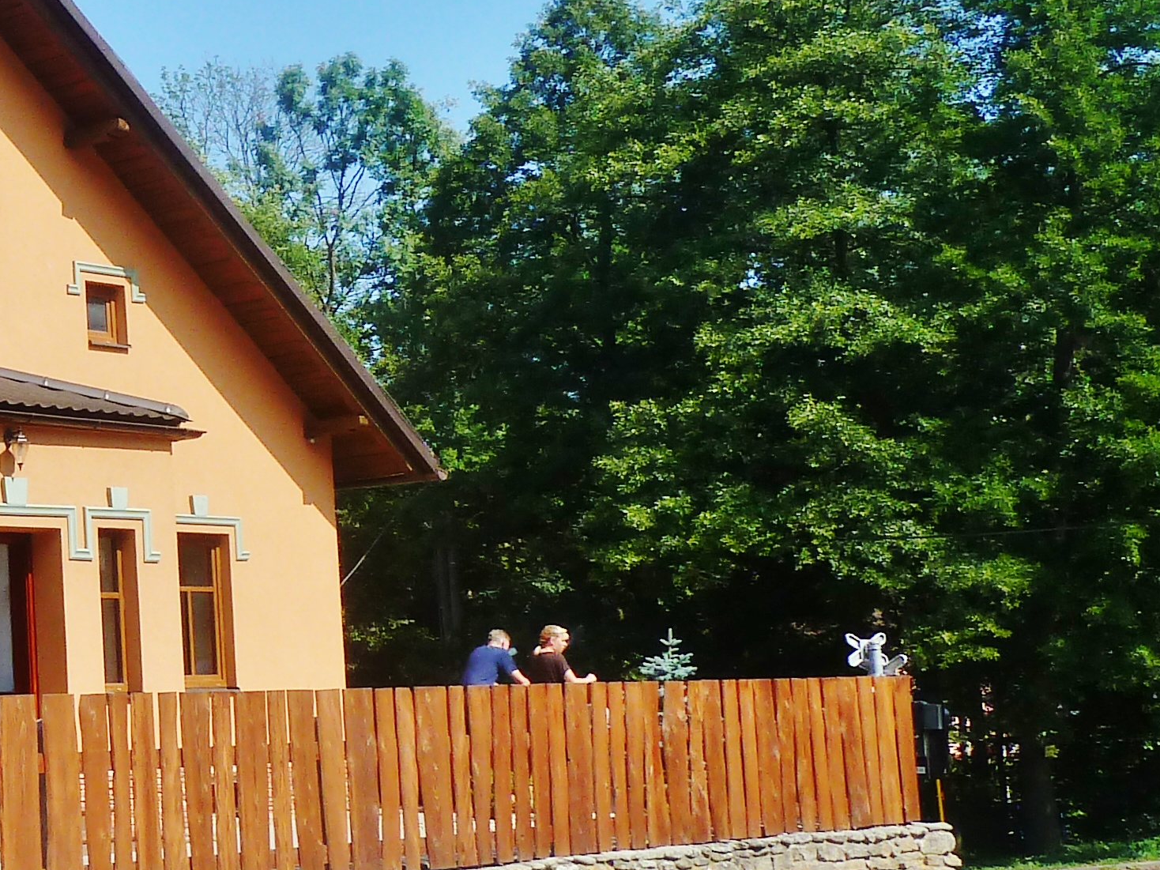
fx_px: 2647
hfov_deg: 22.6
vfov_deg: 18.6
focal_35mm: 79
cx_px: -253
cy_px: 317
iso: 80
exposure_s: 1/500
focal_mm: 4.7
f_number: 4.5
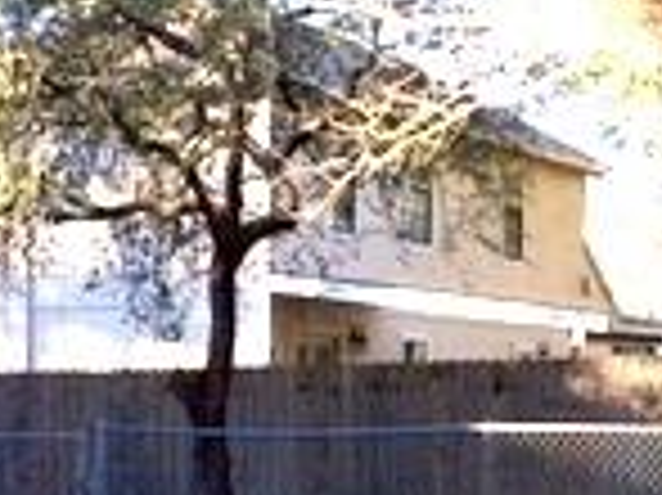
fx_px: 2408
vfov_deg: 11.5
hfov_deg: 15.7
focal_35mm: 126
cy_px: 626
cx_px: 324
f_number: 2.2
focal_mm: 4.15
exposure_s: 1/190
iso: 25
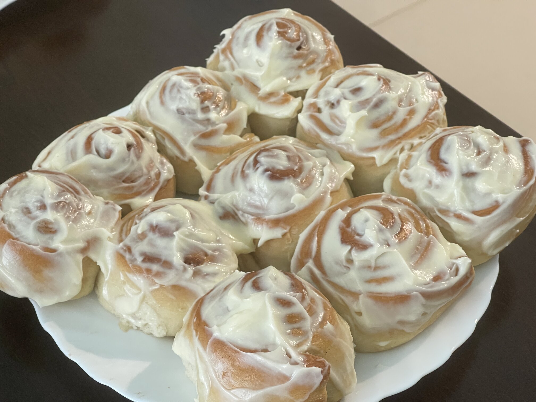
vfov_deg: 22.9
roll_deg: -0.6
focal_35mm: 64
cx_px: 268
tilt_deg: -44.9
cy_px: 201
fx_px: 991
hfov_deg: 30.3
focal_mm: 7.5
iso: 320
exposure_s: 1/60
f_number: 2.2
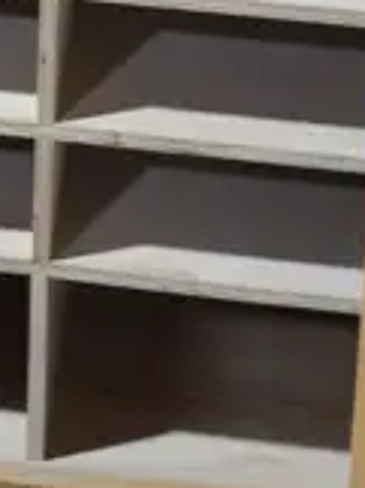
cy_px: -804
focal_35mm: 177
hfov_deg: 8.3
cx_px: -103
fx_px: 2495
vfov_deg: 9.5
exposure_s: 1/60
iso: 800
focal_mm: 14
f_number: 3.5
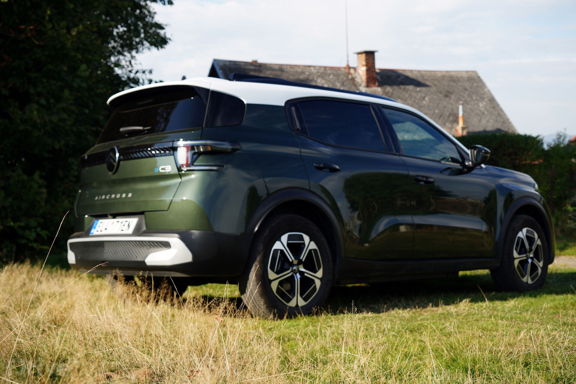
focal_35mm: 50
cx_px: 288
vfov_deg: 27.0
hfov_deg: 39.6
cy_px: 192
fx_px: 800
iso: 100
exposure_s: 1/250
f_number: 5.6
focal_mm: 50
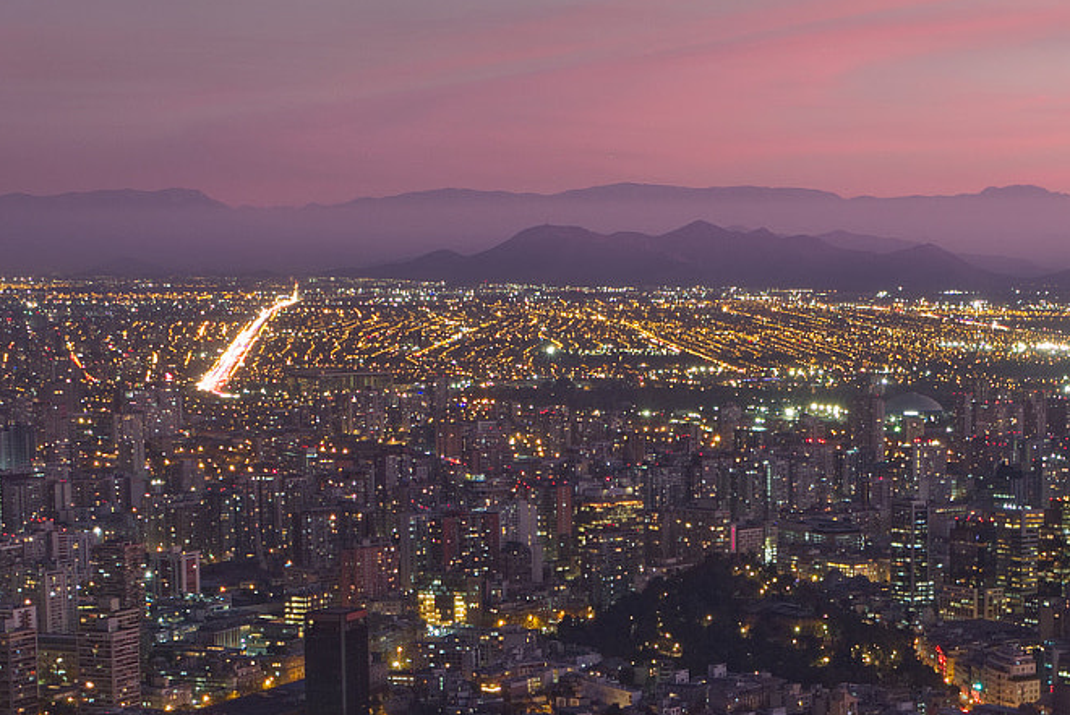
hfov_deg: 20.9
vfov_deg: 13.9
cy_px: 690
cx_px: 734
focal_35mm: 97
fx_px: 2885
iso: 200
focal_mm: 26.9
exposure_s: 1/1.25
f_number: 8
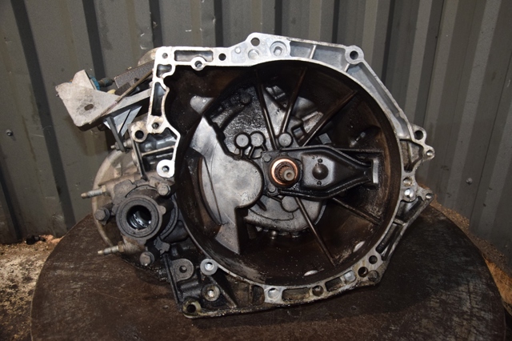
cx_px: 256
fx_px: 448
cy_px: 170
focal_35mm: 32
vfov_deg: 41.7
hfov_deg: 59.5
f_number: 5
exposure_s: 1/60
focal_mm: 21
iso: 800
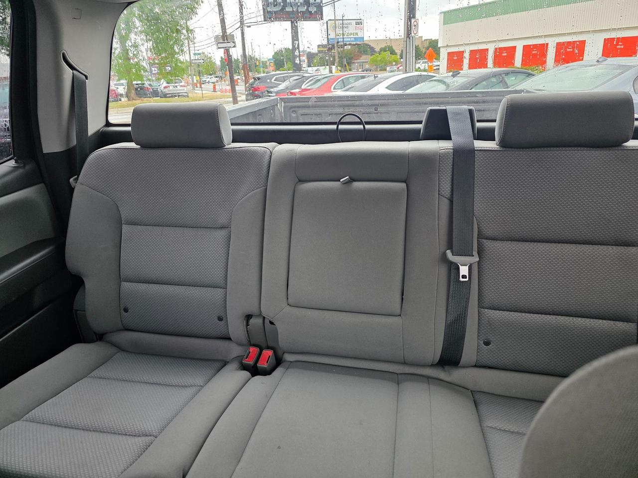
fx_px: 424
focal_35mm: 23
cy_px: 239
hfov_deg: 73.9
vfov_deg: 58.9
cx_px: 319
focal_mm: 6.3
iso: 200
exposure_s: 1/180
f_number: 1.7
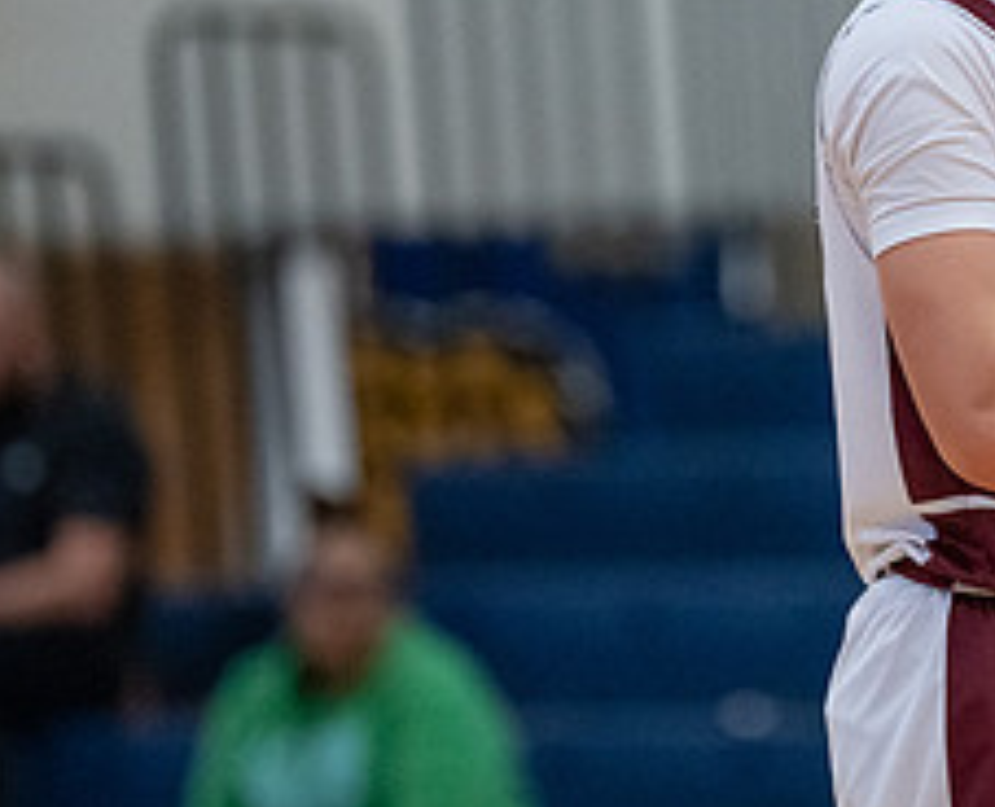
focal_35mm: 588
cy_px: 277
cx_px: 915
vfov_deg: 2.7
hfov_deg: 3.3
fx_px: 17405
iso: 5000
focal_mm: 182
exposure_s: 1/1000
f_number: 2.8
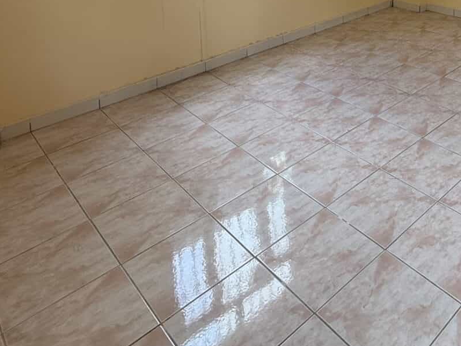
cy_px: -90
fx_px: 479
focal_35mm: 36
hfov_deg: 47.6
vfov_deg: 31.6
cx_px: 388
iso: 80
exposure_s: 1/99
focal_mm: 2.22
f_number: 2.2
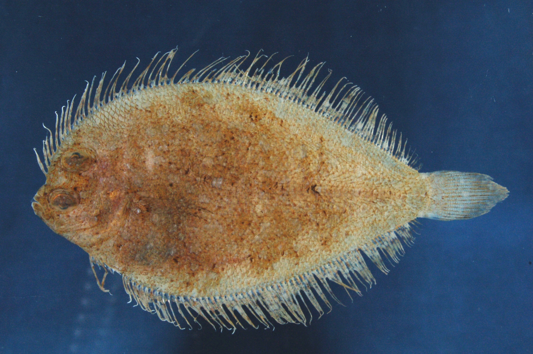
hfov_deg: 31.9
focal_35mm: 63
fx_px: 931
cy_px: 177
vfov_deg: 21.5
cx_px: 266
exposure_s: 1/60
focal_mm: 42
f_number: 20
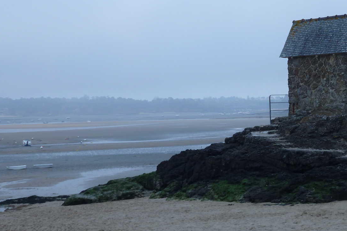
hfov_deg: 27.6
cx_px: 220
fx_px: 703
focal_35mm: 73
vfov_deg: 18.7
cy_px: 95
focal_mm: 7.9
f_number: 4
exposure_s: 1/100
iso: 80
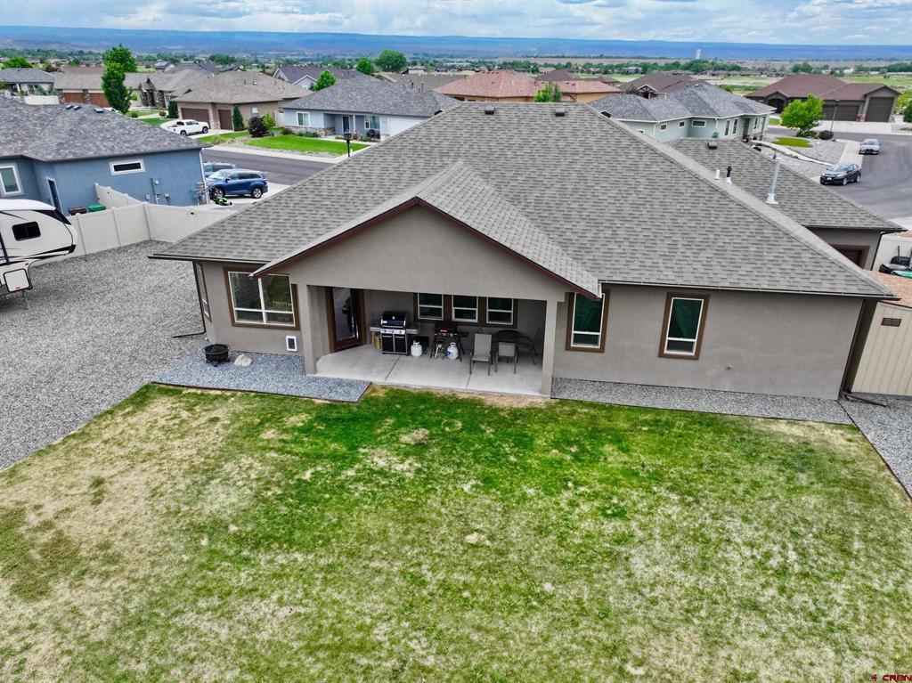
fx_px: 632
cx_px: 456
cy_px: 342
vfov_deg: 56.8
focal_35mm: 24
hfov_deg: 71.6
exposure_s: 1/1250
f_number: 2.8
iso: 190
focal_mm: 12.29
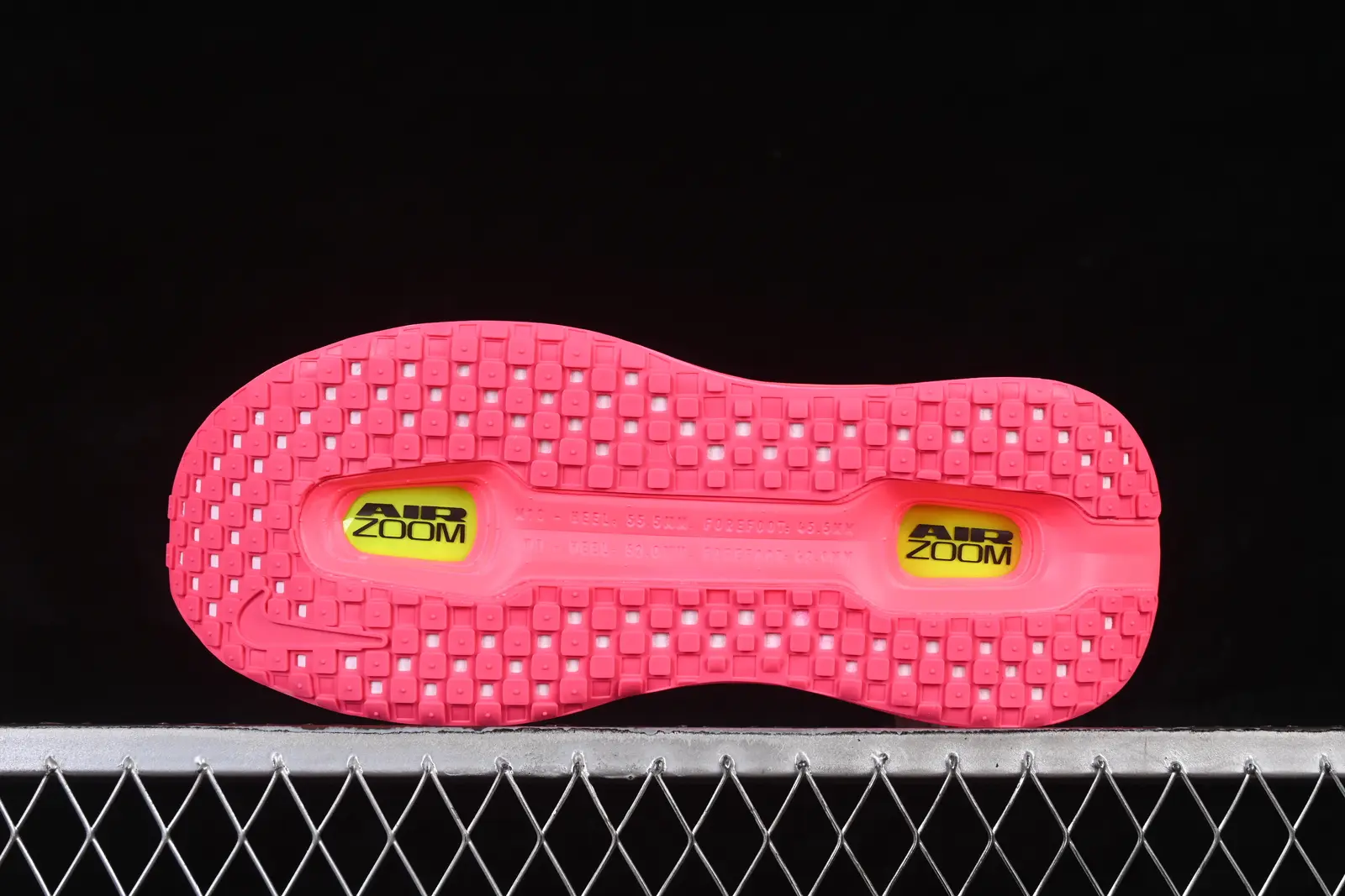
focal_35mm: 75
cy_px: 448
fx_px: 2802
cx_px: 672
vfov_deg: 18.2
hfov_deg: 27.0
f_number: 8
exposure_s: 1/80
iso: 160
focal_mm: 50
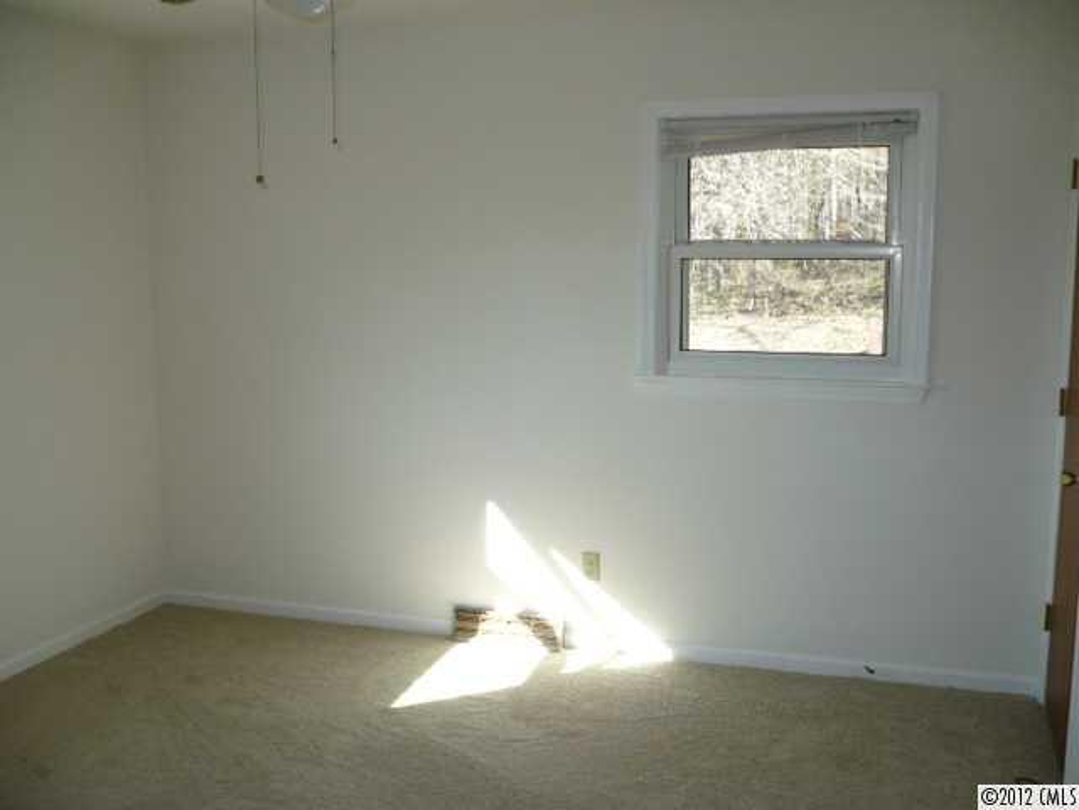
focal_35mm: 35
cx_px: 540
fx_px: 1091
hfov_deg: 52.6
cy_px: 405
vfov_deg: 40.7
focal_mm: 5.8
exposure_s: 1/50
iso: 100
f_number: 2.8
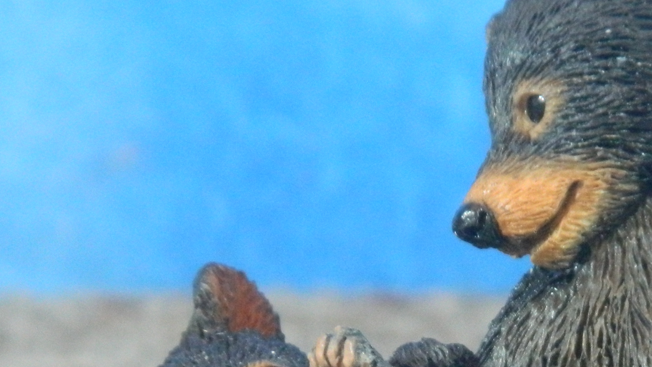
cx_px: 500
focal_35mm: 333
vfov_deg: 3.6
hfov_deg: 6.5
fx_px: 5758
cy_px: 394
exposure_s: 1/8
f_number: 4.7
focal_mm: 23.2
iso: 400
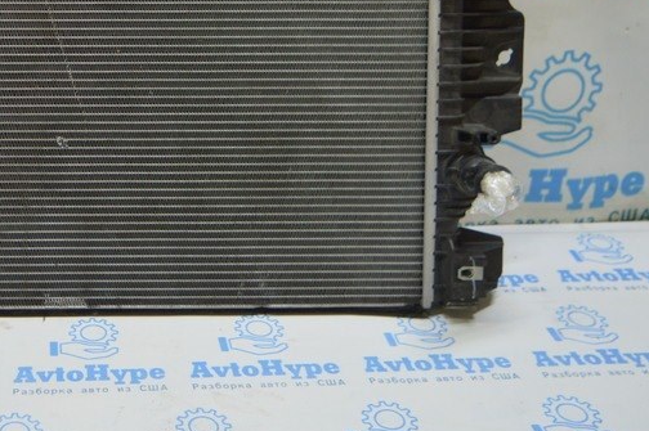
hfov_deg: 31.2
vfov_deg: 21.5
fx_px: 1099
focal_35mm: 61
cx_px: 53
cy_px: 12
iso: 400
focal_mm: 20
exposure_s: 1/60
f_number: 3.5
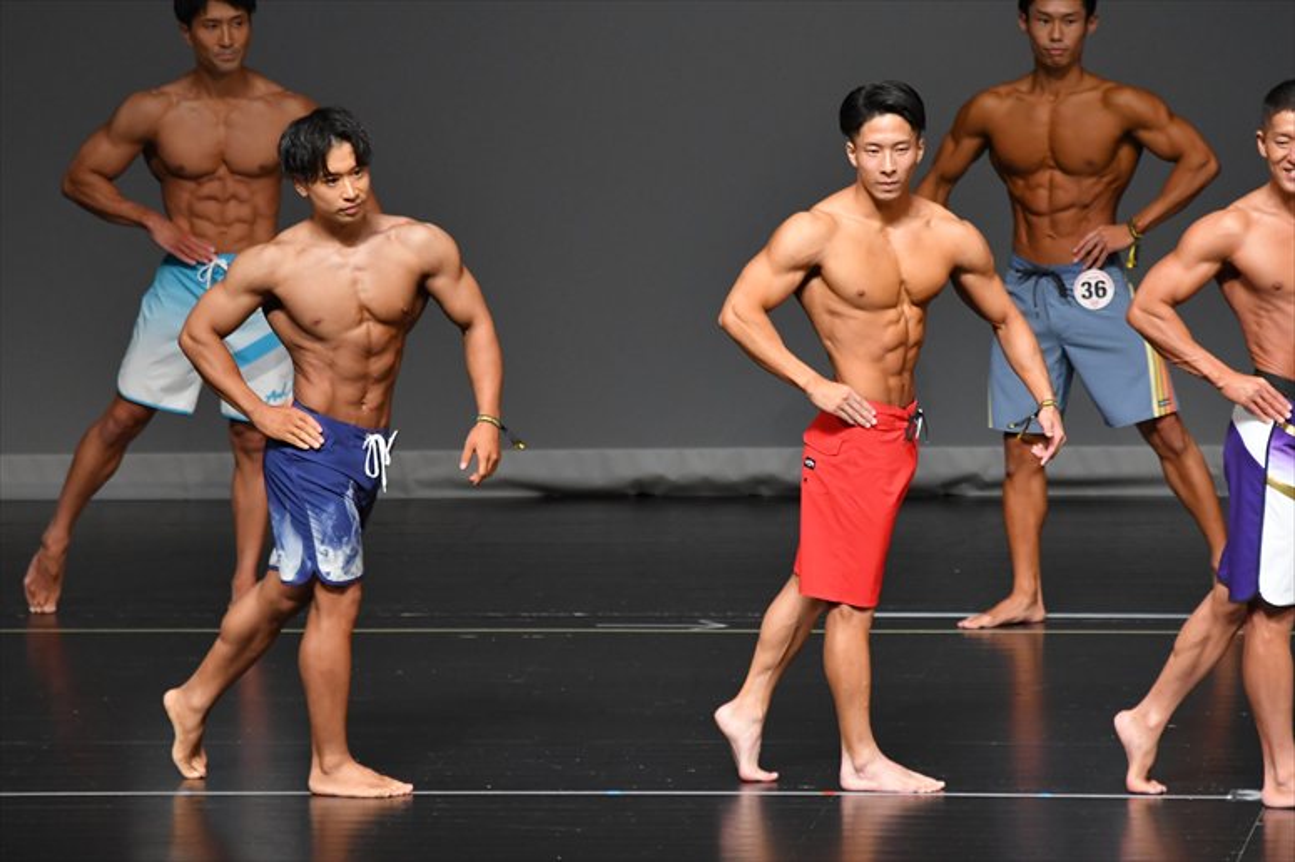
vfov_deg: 4.0
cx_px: 648
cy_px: 431
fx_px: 12405
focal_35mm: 345
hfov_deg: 6.0
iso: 2500
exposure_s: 1/400
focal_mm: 230
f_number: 5.6
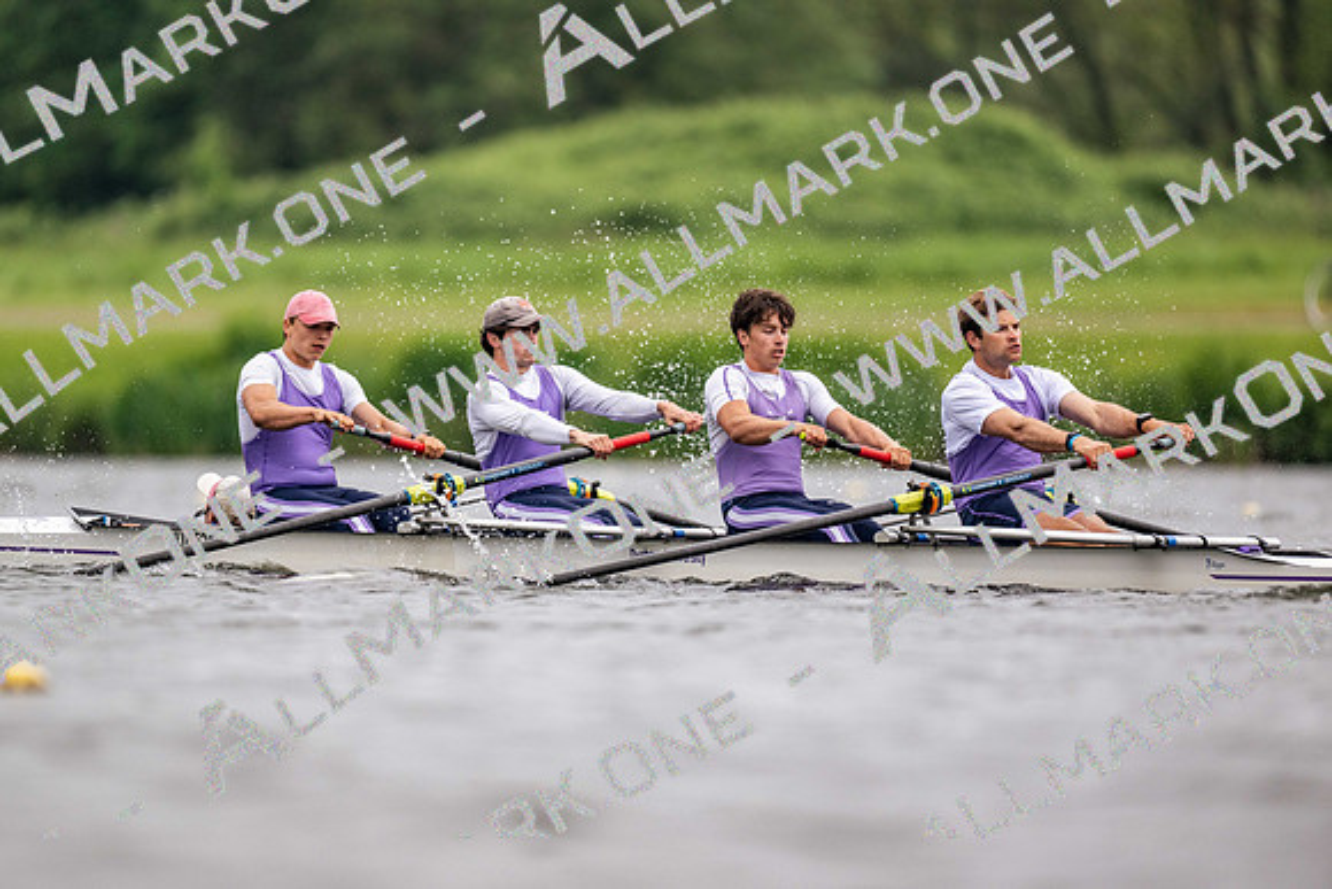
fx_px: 22204
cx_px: 666
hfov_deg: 3.4
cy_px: 444
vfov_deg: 2.3
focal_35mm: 600
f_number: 4
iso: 900
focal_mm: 600
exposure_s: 1/2000
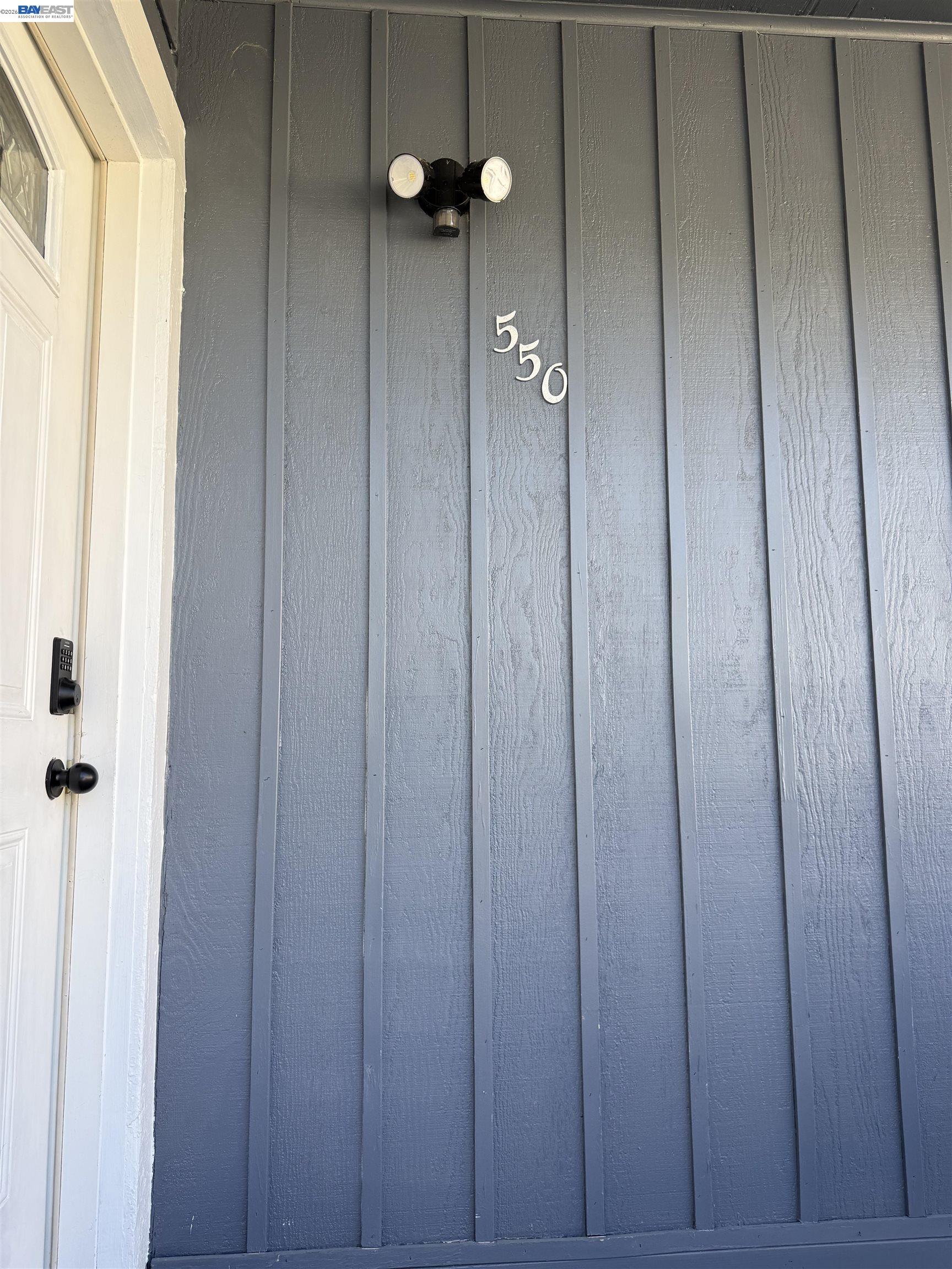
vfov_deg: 71.6
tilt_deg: +7.3
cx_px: 476
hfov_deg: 56.8
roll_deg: +1.2
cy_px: 634
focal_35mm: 24
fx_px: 880
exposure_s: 1/341
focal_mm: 6.76
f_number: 1.78
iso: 80
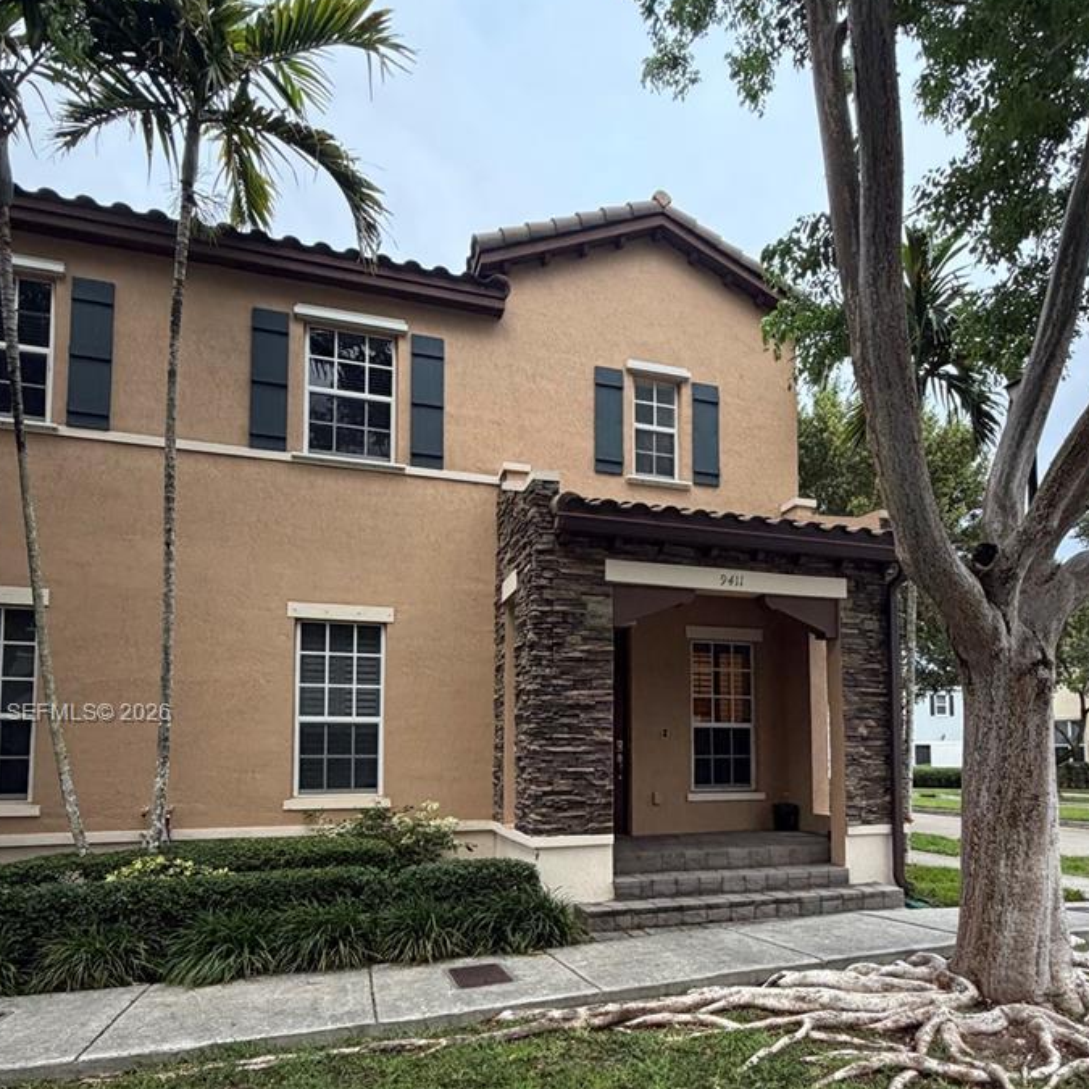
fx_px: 783
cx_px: 599
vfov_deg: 67.9
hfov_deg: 69.5
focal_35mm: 22
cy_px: 715
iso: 320
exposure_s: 1/121
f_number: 2.2
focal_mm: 2.22
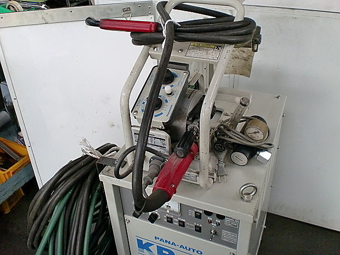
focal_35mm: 35
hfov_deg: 52.6
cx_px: 170
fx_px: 344
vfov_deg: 40.7
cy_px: 128
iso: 320
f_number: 3.1
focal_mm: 6.3
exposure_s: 1/60
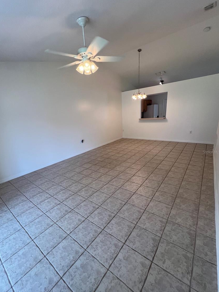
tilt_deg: -16.6
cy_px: 152
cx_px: 103
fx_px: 118
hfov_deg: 85.6
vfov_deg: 102.0
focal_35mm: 14
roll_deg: +4.2
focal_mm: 1.57
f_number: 1.8
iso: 160
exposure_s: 1/120
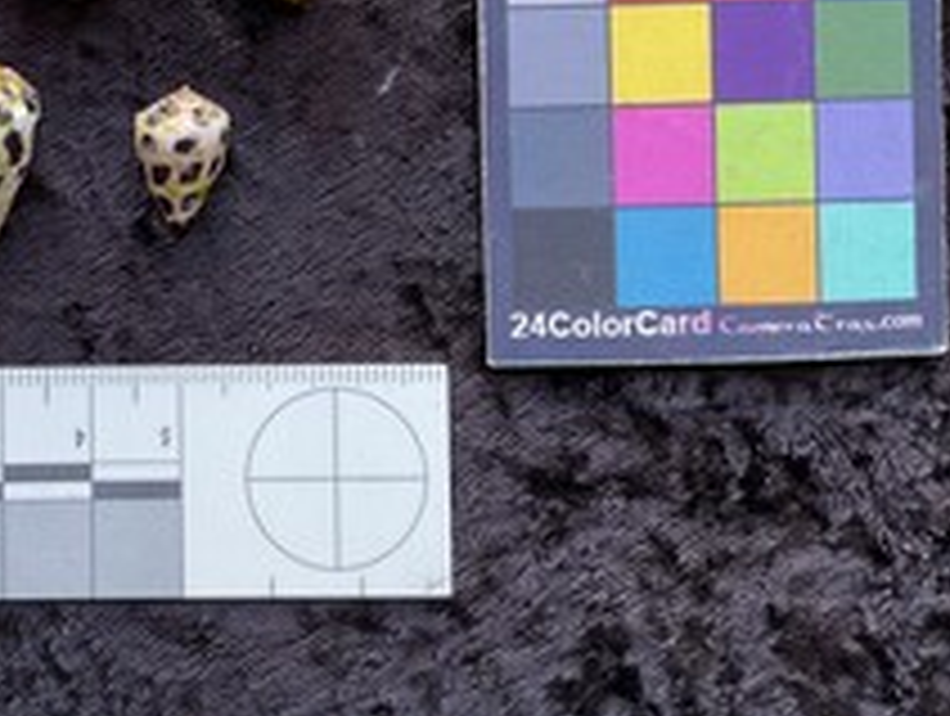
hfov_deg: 38.0
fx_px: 1320
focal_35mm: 48
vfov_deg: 29.7
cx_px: 180
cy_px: 151
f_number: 1.8
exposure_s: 1/120
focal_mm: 3
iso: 64
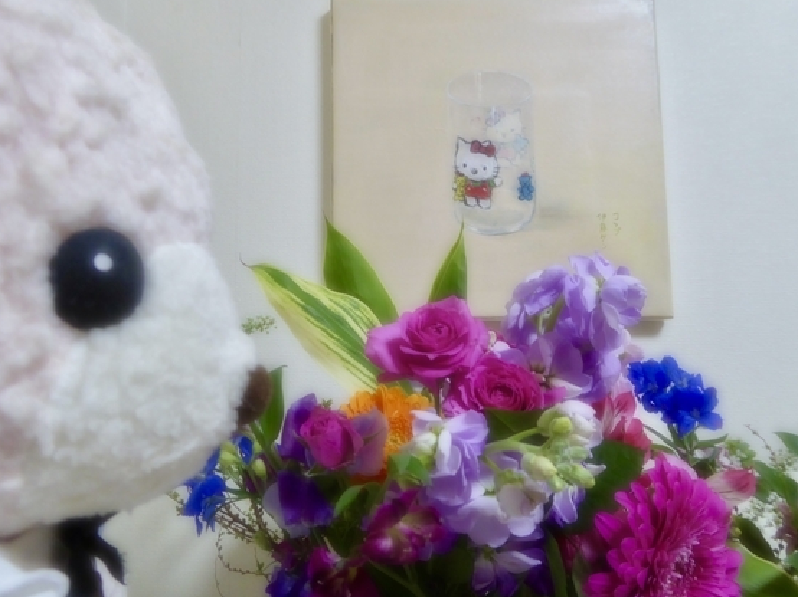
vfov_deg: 53.0
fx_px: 599
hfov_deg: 67.3
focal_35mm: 26
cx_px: 405
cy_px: 316
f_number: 3.3
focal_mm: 4.3
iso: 400
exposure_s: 1/40
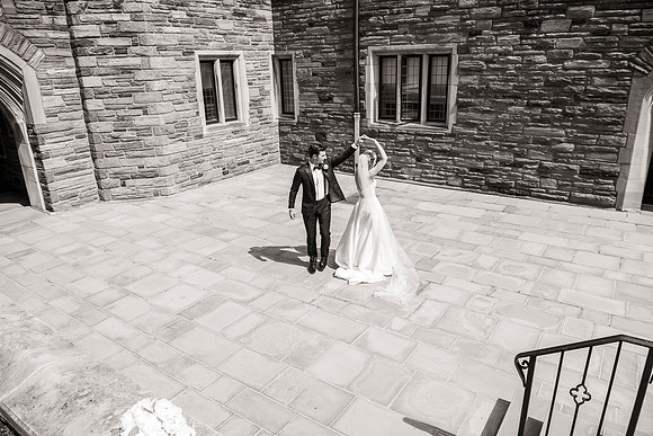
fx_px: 435
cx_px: 326
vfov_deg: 53.2
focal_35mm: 24
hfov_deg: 73.7
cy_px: 218
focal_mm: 24
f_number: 4
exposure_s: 1/4000
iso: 640
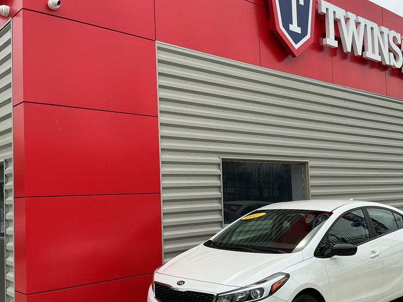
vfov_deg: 35.9
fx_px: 466
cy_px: 172
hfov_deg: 46.7
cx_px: 217
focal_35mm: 40
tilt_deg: +1.8
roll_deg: +3.0
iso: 25
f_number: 1.8
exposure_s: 1/1412
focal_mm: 3
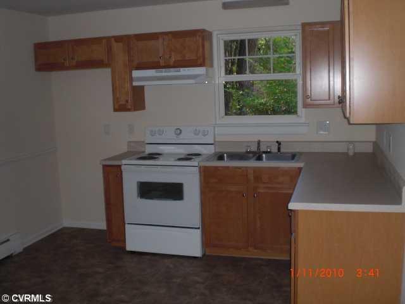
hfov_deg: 49.0
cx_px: 202
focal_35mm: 38
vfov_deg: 37.7
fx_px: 445
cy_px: 152
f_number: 3.1
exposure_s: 1/60
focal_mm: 6.3
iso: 200
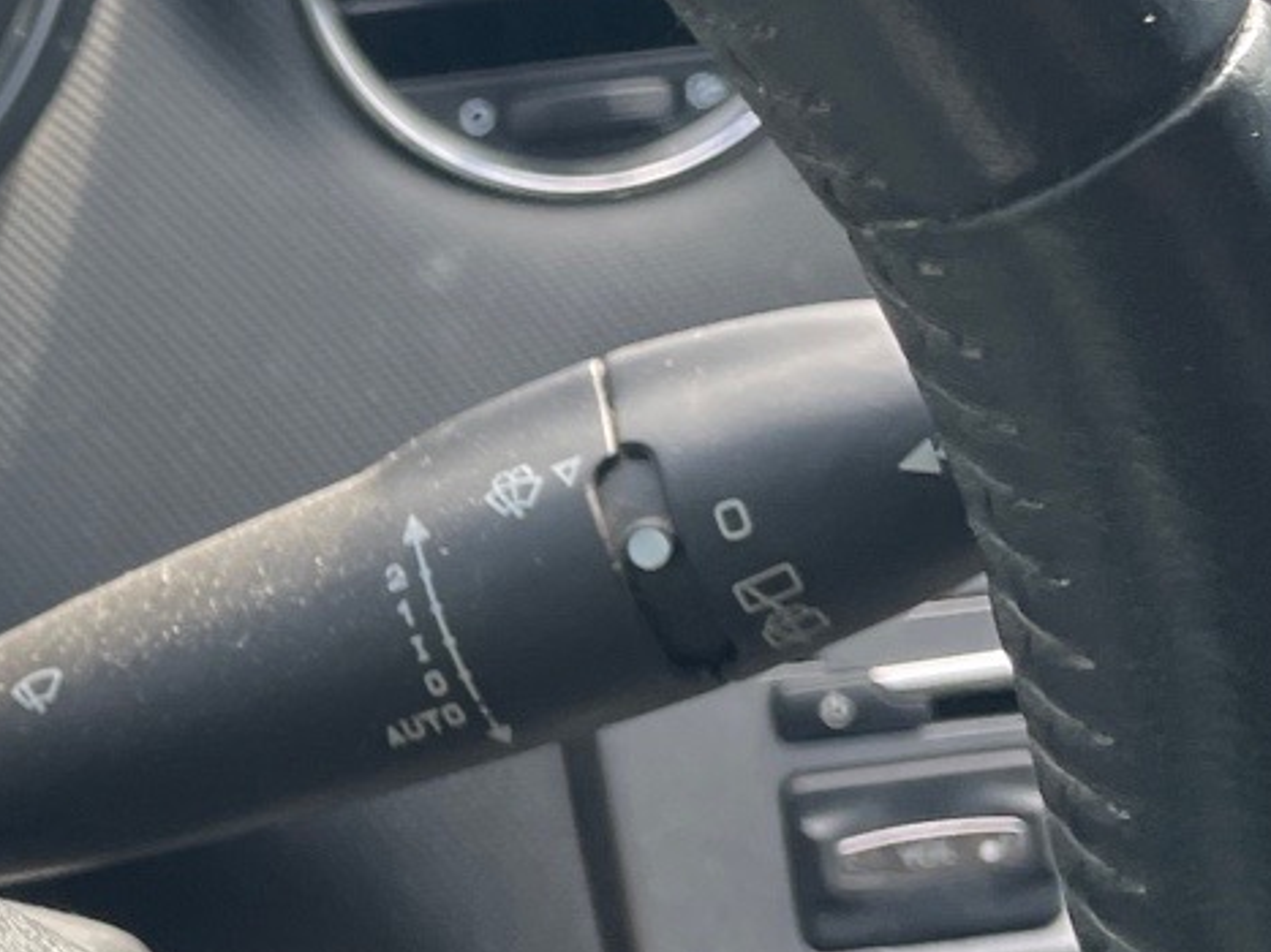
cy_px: 666
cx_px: -365
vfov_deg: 13.8
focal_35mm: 107
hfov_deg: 17.3
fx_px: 3928
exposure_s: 1/182
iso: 32
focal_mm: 4.2
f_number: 1.6
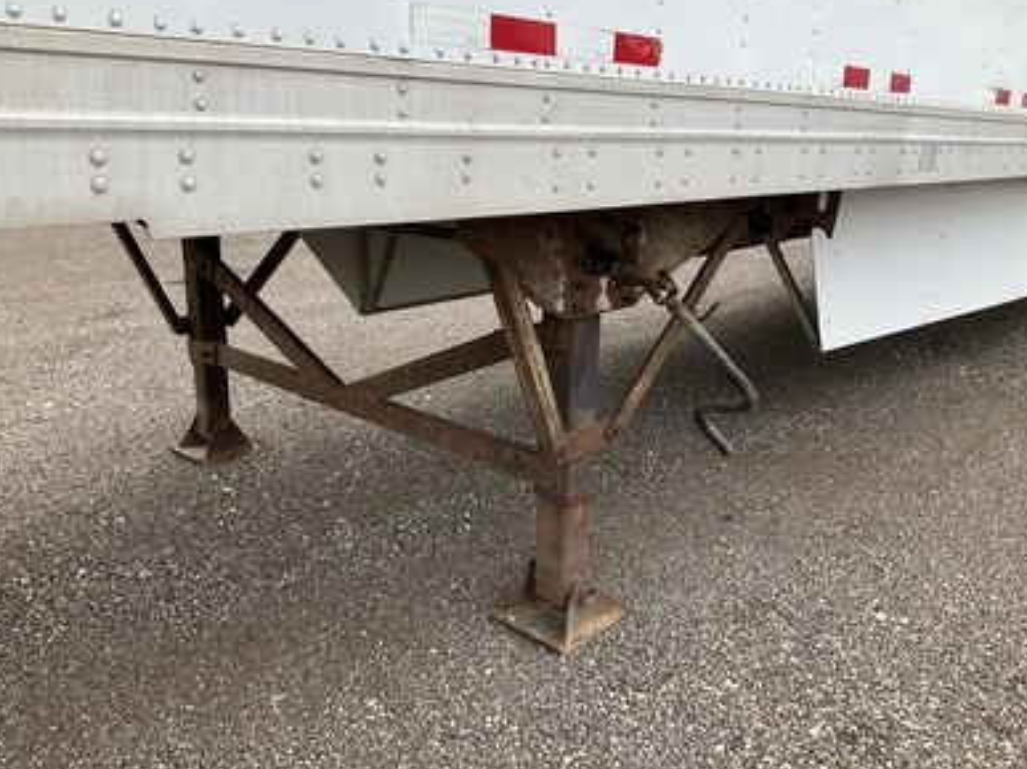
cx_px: 515
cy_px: 382
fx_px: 890
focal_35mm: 30
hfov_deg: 60.0
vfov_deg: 46.8
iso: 25
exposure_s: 1/650
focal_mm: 3
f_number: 1.8
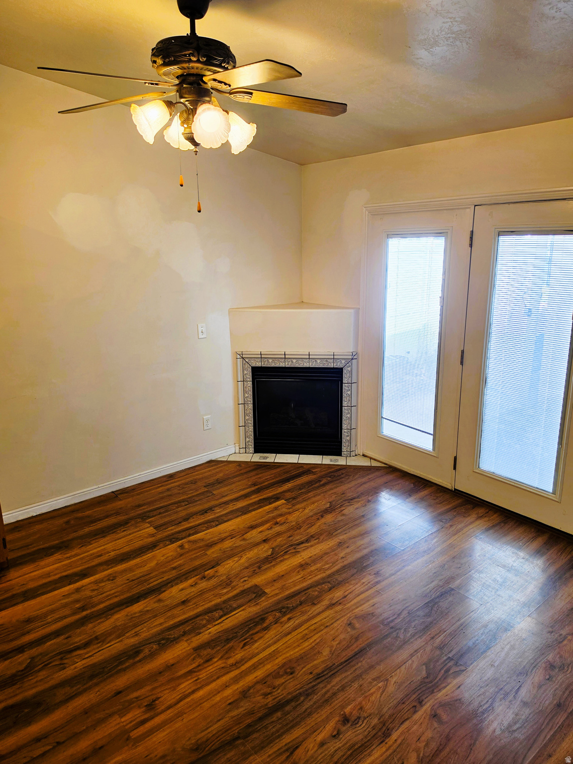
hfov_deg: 58.9
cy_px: 382
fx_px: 508
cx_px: 286
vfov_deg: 73.9
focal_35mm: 23
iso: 50
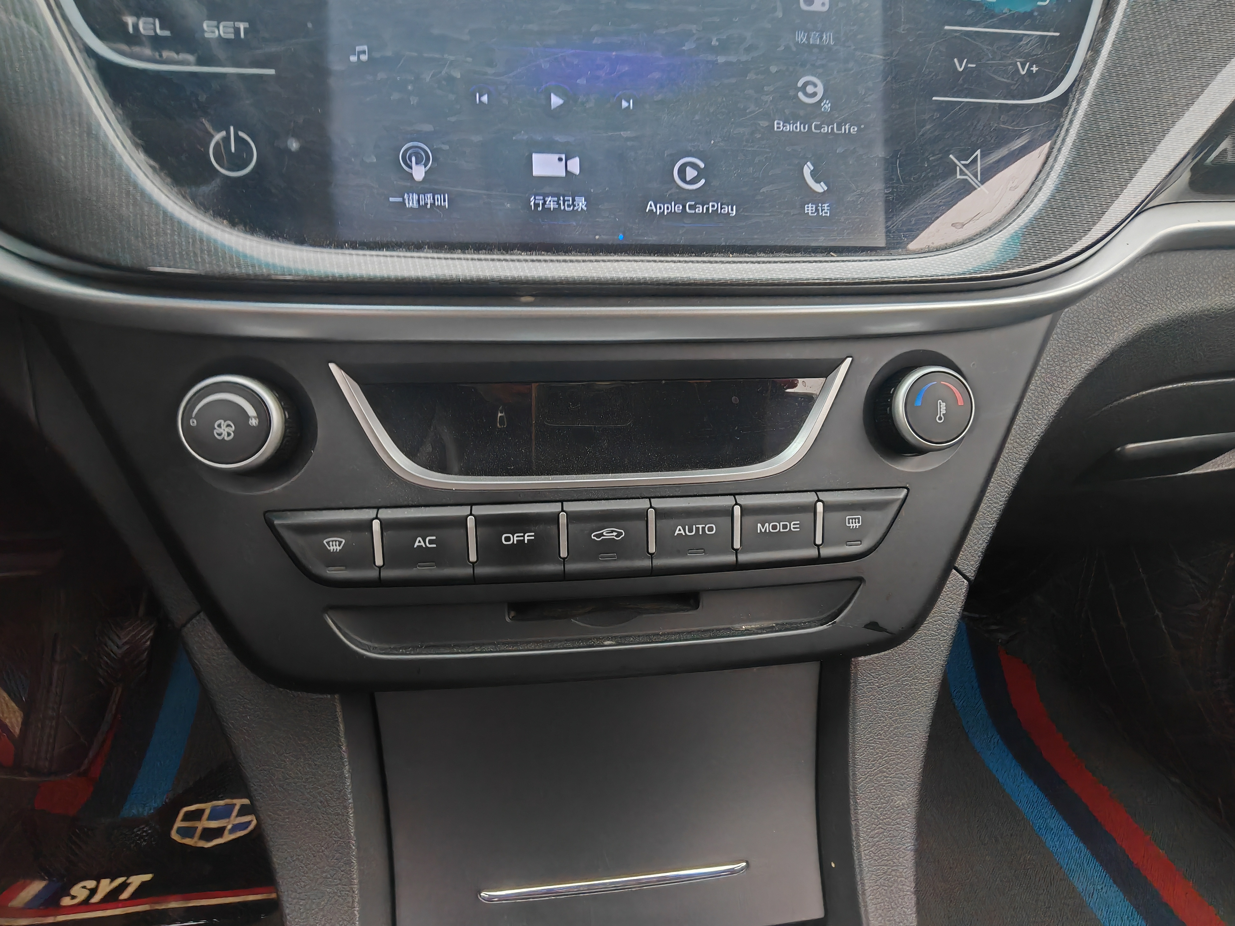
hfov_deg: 94.5
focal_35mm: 16
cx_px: 618
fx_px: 571
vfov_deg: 78.1
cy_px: 463
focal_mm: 1.96
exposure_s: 1/33
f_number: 2.2
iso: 160
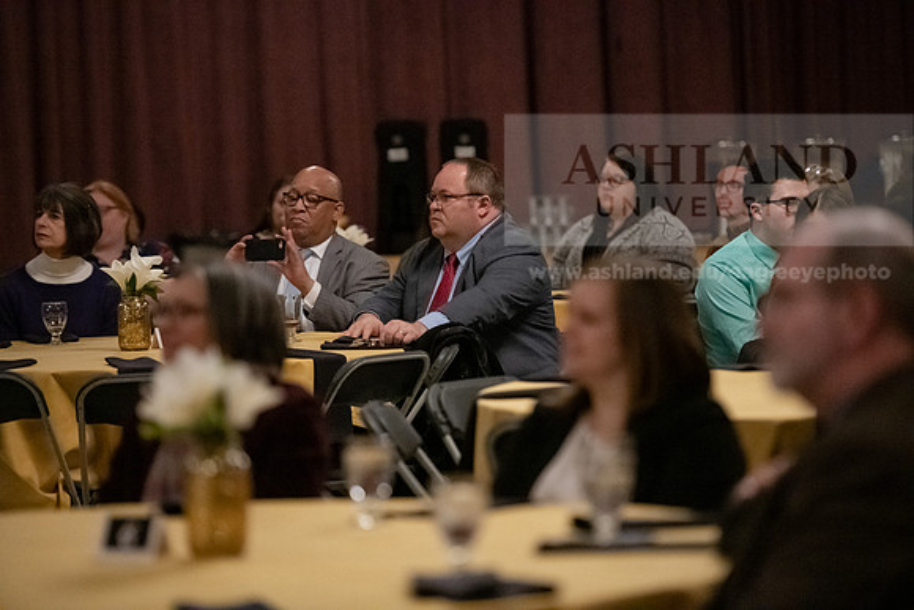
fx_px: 4063
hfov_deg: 12.8
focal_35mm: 160
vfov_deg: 8.6
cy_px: 305
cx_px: 457
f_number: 2.8
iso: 16000
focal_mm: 160
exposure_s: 1/160
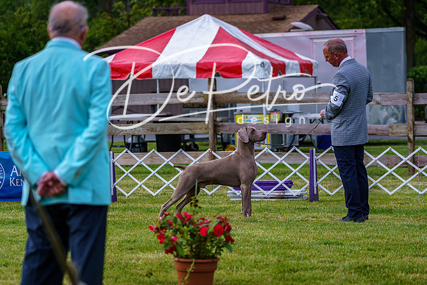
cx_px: 214
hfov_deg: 13.7
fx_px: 1779
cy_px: 142
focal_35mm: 150
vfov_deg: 9.2
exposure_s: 1/500
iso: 160
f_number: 4
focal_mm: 150
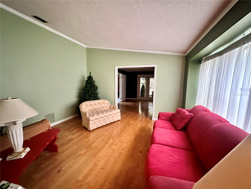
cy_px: 94
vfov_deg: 85.7
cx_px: 126
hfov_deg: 102.1
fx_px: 102
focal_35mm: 14
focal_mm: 2.22
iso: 1250
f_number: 2.2
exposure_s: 1/30
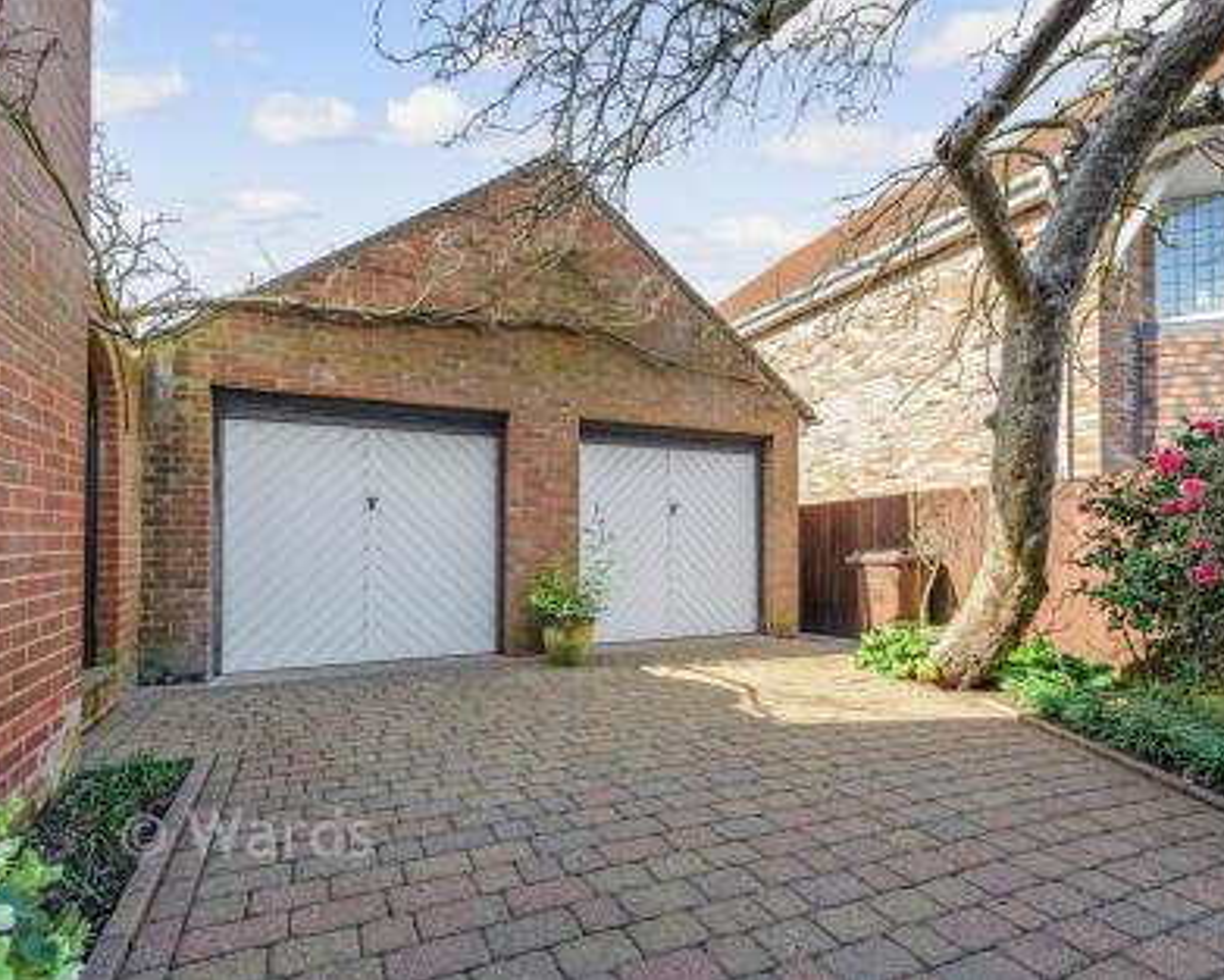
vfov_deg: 80.4
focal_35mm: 16
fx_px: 580
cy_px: 493
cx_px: 604
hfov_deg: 93.1
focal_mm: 14
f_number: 8
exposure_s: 1/200
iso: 400
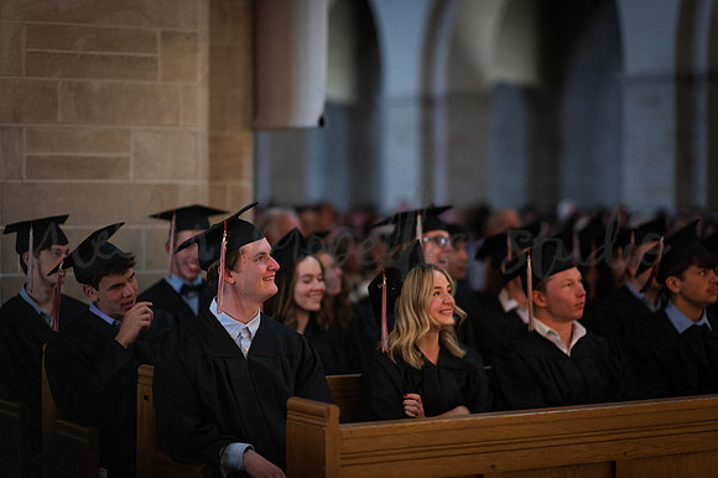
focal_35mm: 85
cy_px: 239
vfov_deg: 16.1
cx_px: 359
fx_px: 1694
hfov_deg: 23.9
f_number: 1.4
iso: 2000
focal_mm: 85
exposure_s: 1/160
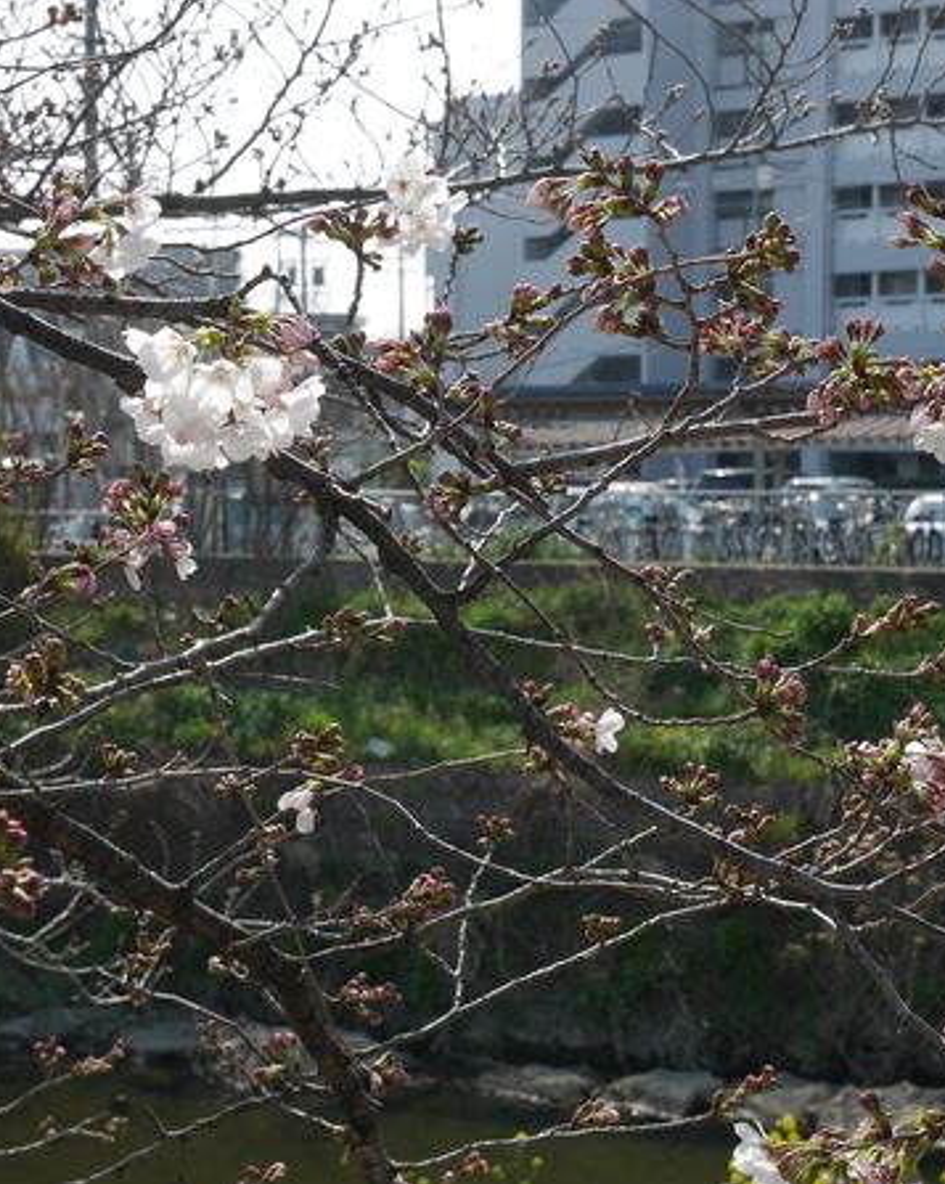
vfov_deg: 22.8
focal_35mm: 84
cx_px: 482
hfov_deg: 18.3
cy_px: 592
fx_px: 2940
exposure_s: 1/320
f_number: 8
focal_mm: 32
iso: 200
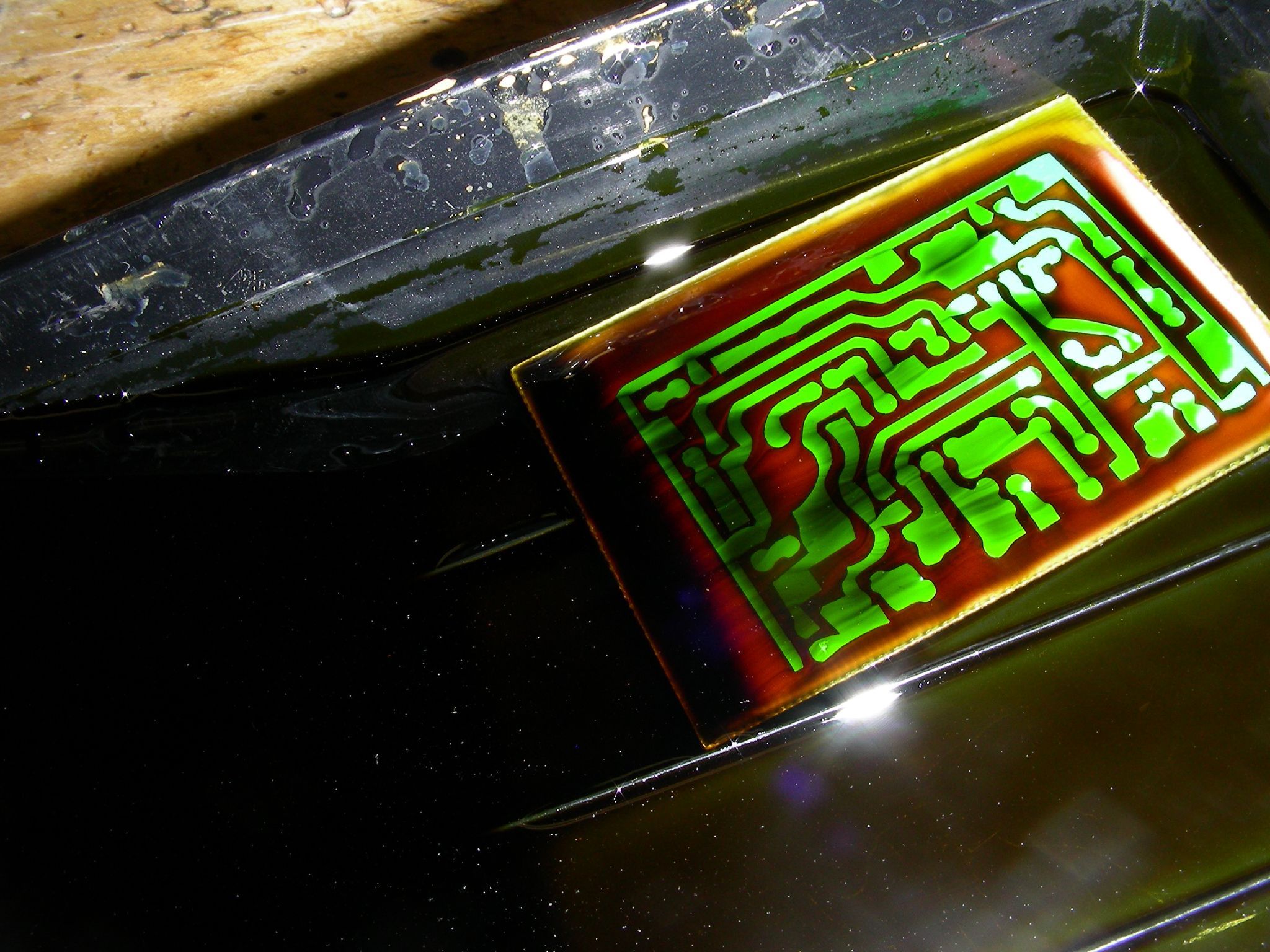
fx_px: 1394
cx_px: 635
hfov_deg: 49.0
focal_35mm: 38
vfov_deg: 37.7
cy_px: 476
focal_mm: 6.3
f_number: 6.8
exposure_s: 1/60.1
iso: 50
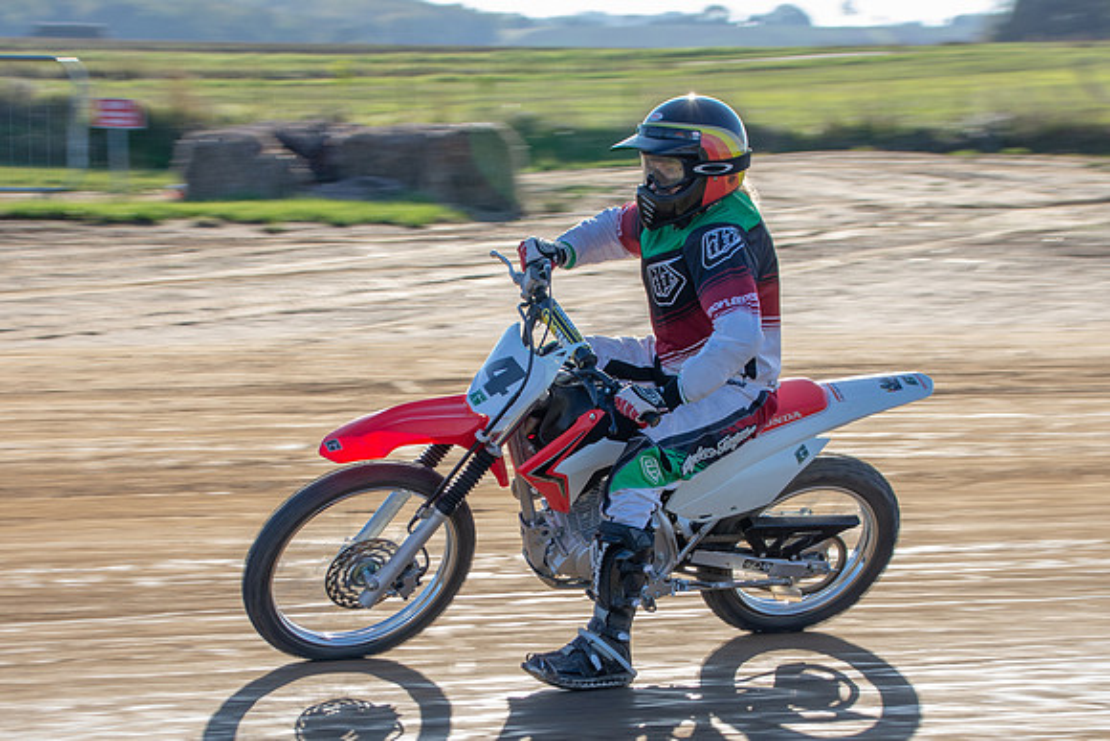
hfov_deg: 17.6
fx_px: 3591
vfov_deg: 11.8
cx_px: 501
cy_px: 444
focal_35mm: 116
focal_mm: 60
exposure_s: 1/200
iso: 200
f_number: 8
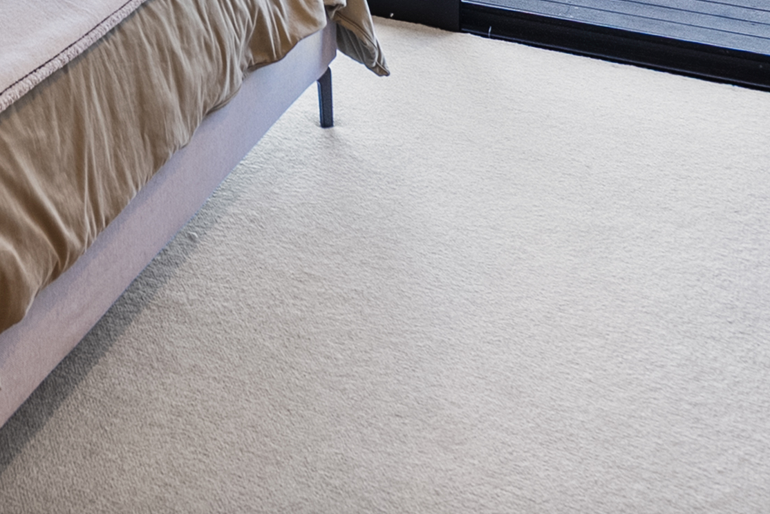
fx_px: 1305
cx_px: -149
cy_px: -432
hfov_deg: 28.6
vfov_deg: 17.6
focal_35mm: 61
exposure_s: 1/6
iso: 500
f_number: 8
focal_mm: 16
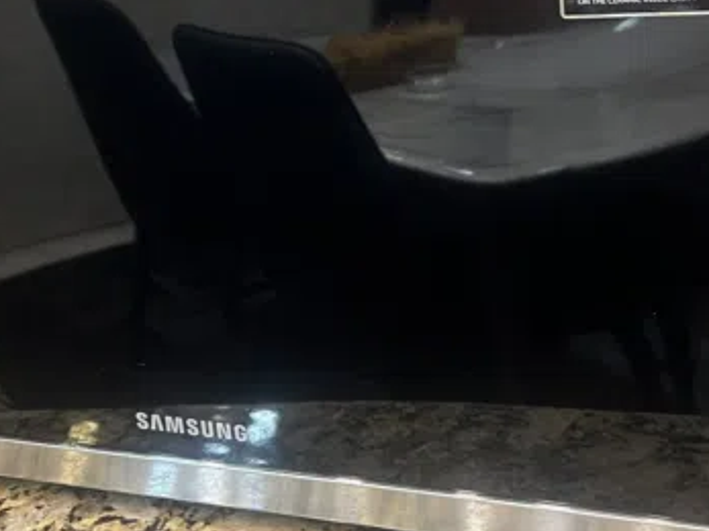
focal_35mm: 48
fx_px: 983
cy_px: 106
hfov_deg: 39.6
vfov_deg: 29.6
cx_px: 398
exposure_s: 1/50
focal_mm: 5.7
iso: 500
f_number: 1.5
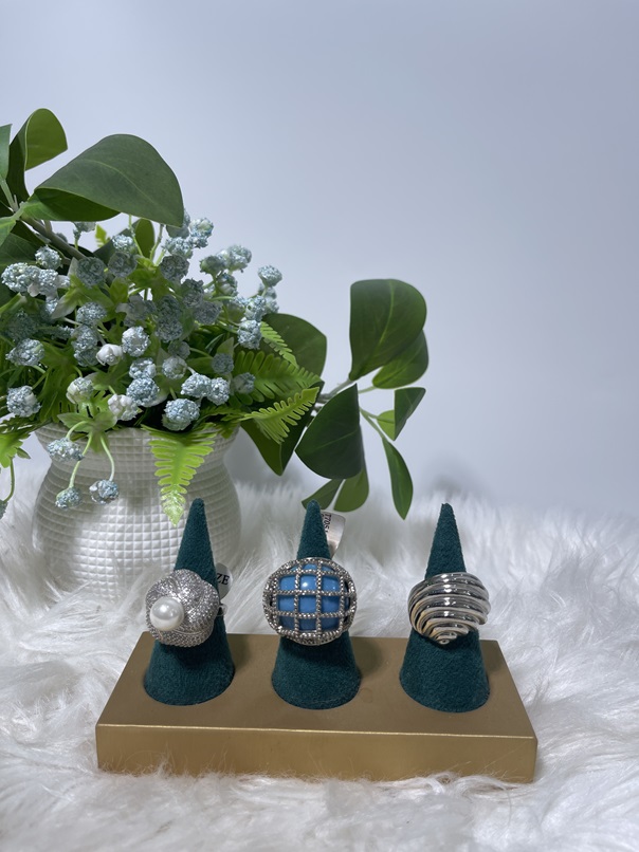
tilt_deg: -10.9
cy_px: 426
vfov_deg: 69.4
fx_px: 616
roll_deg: -2.9
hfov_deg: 54.9
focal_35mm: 25
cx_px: 320
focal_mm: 5.1
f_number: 1.6
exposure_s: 1/745
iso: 32
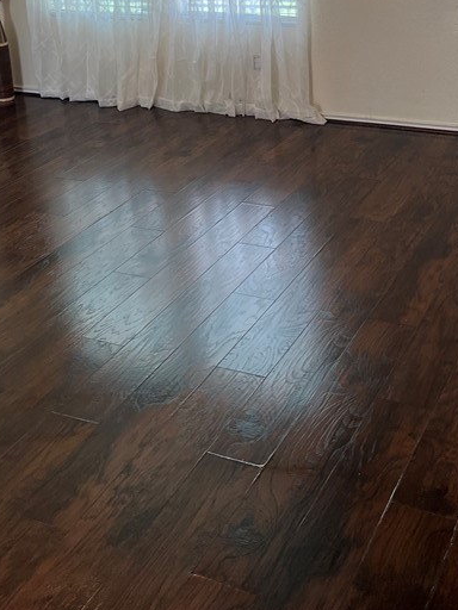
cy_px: 23
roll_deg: +4.4
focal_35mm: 52
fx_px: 917
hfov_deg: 27.9
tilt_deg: -11.5
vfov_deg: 34.1
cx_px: 292
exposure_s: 1/120
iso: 80
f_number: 1.5
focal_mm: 5.7
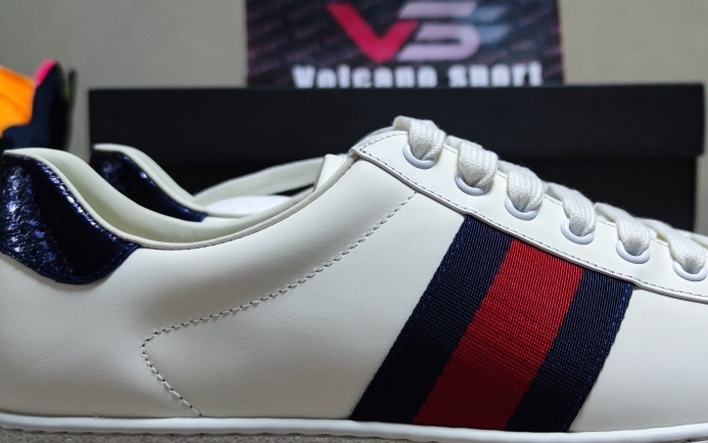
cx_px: 437
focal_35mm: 47
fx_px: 907
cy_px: 285
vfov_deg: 27.3
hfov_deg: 42.4
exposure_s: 1/100
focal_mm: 6.72
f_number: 1.69
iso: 363
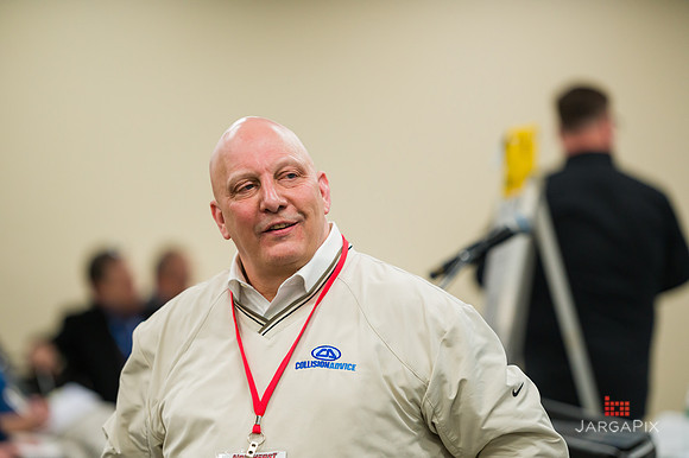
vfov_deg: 8.1
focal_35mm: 170
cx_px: 344
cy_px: 229
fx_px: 3252
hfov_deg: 12.1
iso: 1600
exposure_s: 1/500
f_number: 3.2
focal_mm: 170
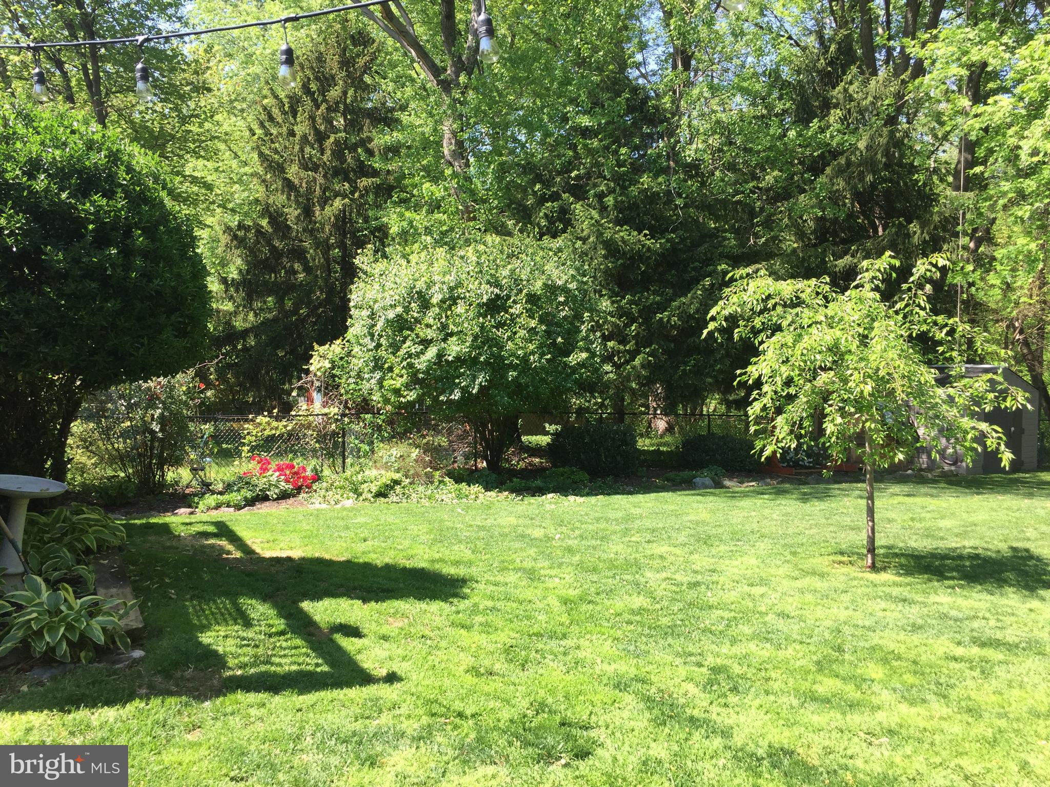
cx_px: 525
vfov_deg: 48.2
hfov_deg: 61.7
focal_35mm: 29
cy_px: 394
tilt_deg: -2.6
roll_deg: -0.8
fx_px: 880
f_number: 2.2
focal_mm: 4.15
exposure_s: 1/439
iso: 32
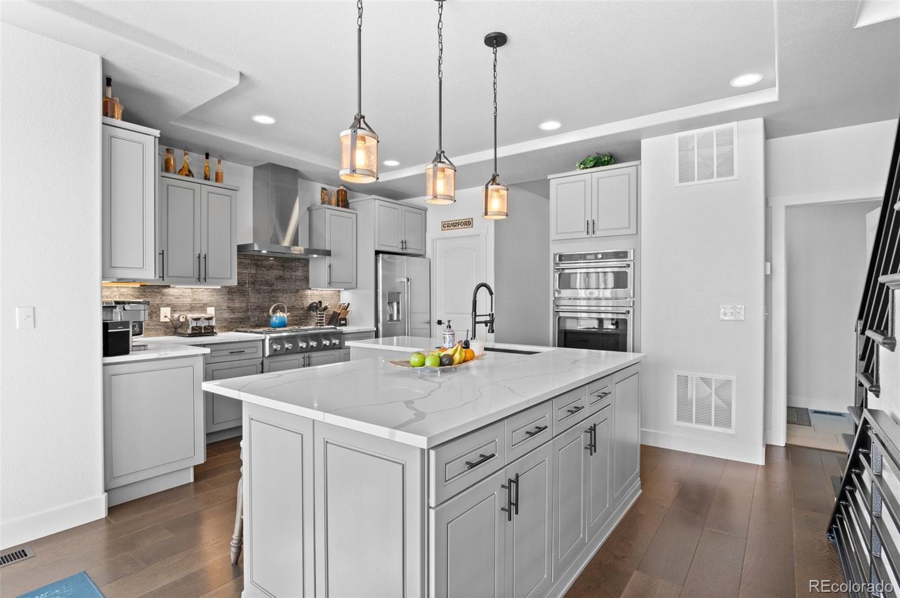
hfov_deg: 93.3
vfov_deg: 70.3
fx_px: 425
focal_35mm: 17
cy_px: 299
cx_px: 450
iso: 500
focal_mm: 17
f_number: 8
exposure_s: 1/20
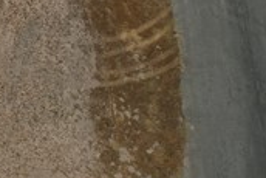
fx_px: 1028
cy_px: -40
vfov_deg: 9.7
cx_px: -295
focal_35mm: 139
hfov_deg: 12.6
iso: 100
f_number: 2.8
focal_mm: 8.38
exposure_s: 1/400
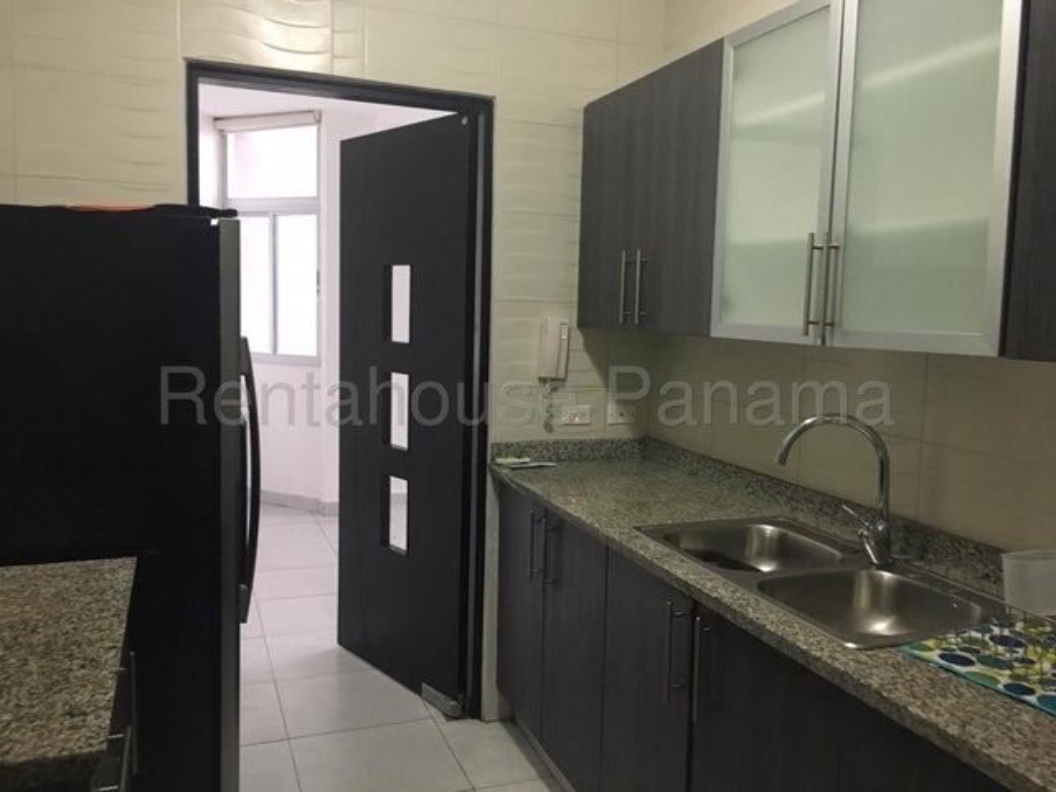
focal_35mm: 29
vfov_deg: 48.2
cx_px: 528
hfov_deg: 61.7
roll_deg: +0.2
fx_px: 885
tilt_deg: -4.9
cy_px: 396
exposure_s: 1/20
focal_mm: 4.15
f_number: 2.2
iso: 200
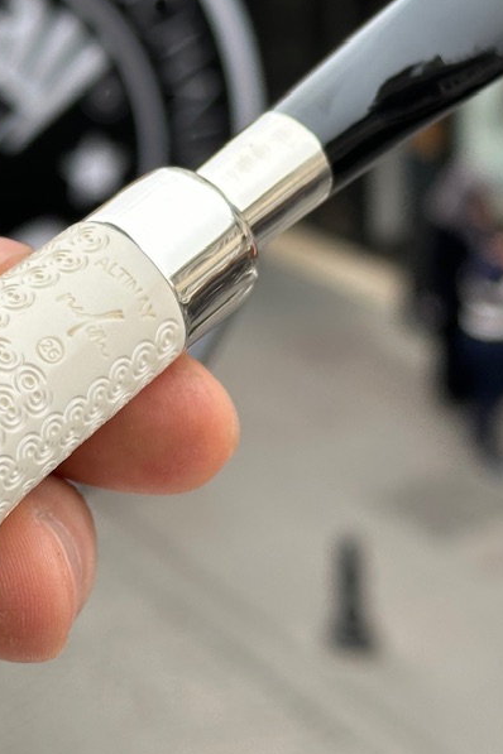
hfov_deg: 12.8
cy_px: 294
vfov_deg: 19.1
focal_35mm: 107
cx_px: 143
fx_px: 2242
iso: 64
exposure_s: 1/221
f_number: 1.78
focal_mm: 6.86
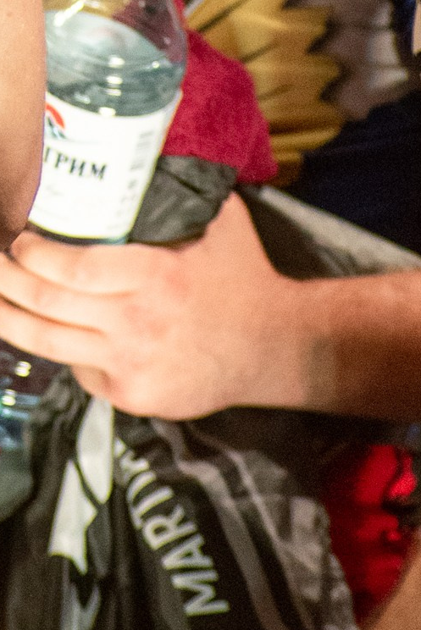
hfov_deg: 2.3
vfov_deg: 3.5
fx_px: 10299
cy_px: -293
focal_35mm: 588
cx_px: -444
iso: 2000
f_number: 4
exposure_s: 1/640
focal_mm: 125
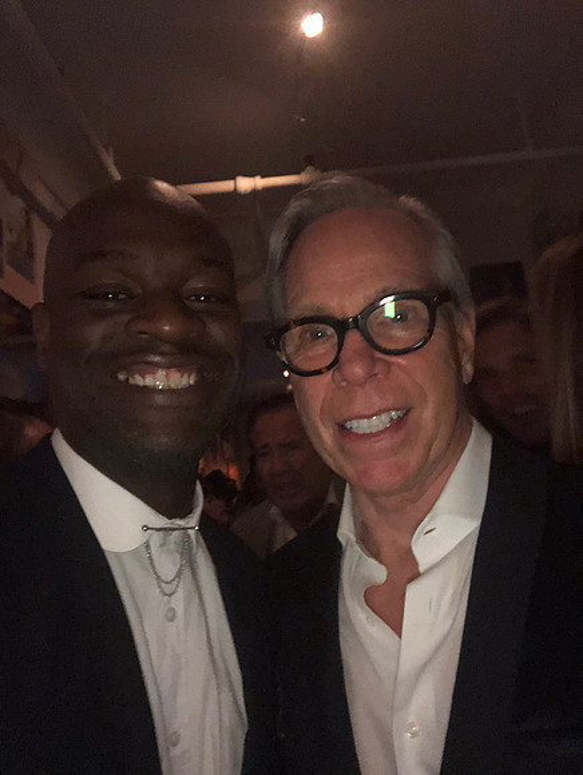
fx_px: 718
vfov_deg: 56.8
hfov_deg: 44.2
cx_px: 292
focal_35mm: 32
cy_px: 388
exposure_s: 1/16
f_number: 2.2
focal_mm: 2.87
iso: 640
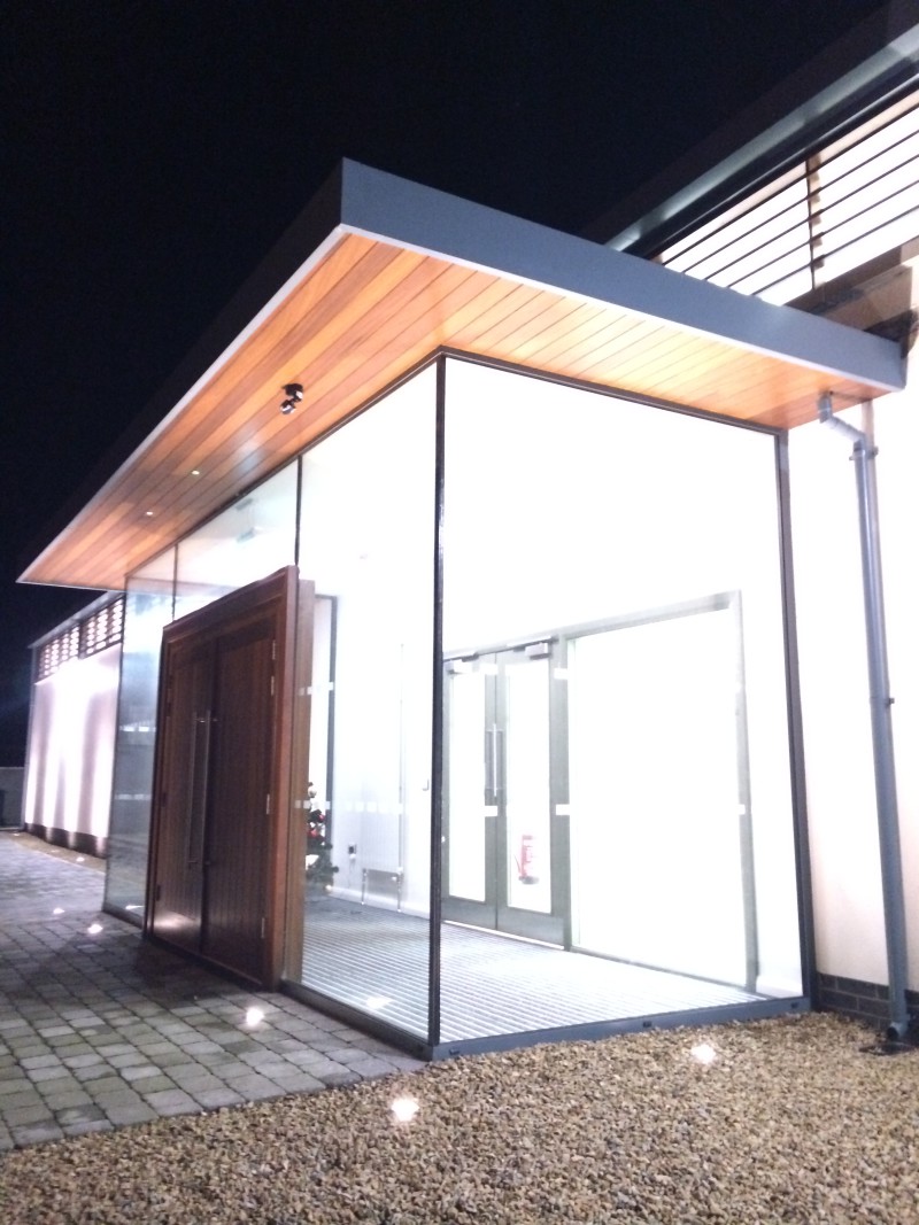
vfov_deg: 60.0
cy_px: 612
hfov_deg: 46.8
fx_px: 1062
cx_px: 460
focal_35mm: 30
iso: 1000
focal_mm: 4.12
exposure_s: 1/15
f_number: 2.2
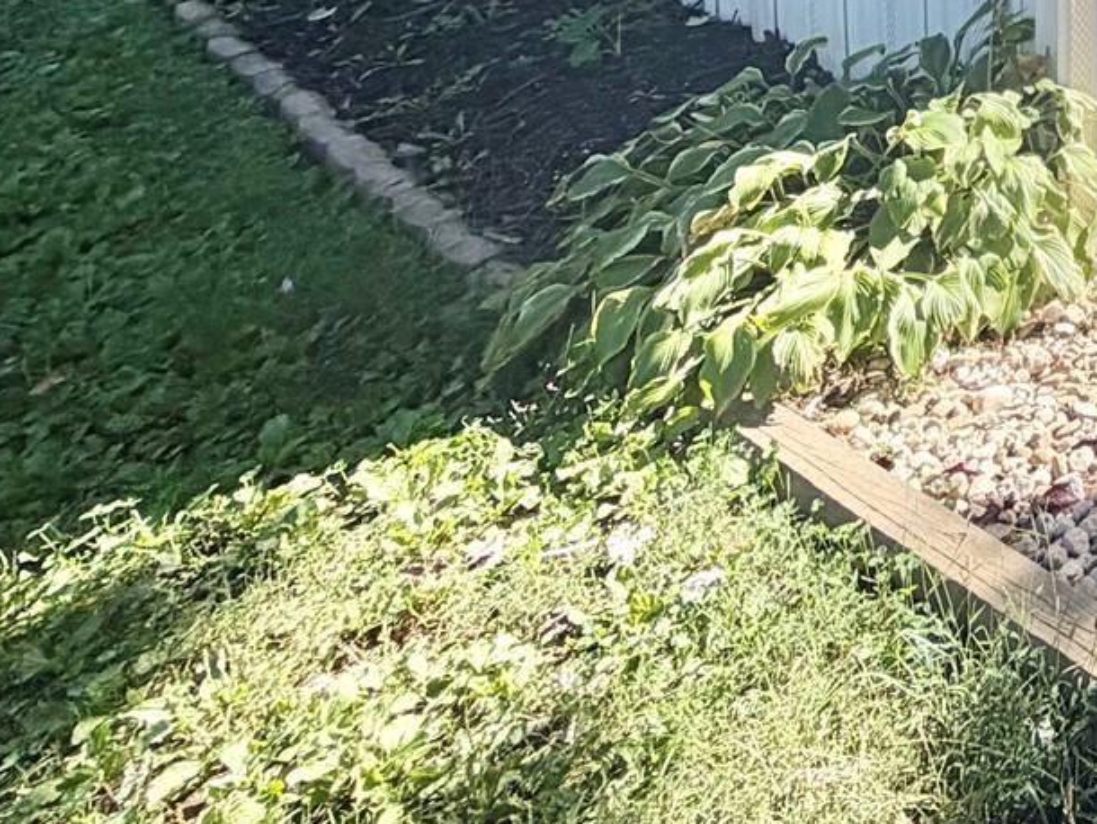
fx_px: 1490
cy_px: -493
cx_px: 1707
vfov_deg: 23.2
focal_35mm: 47
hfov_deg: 26.6
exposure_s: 1/770
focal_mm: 2.22
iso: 32
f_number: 2.2
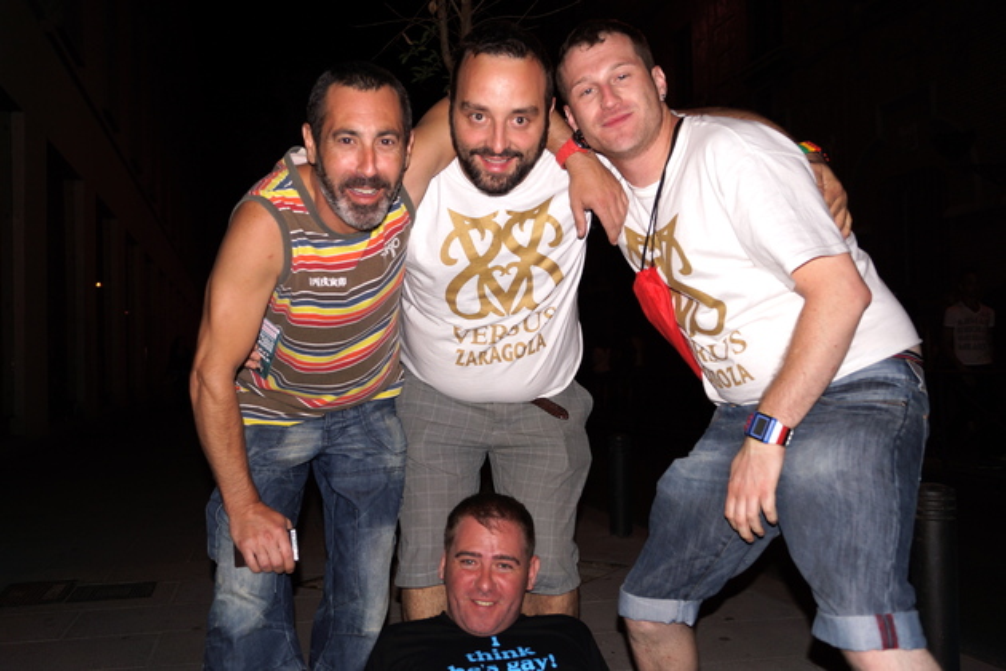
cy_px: 336
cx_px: 503
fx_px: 1006
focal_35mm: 36
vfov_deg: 36.9
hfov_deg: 53.1
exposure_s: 1/160
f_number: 4
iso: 100
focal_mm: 24
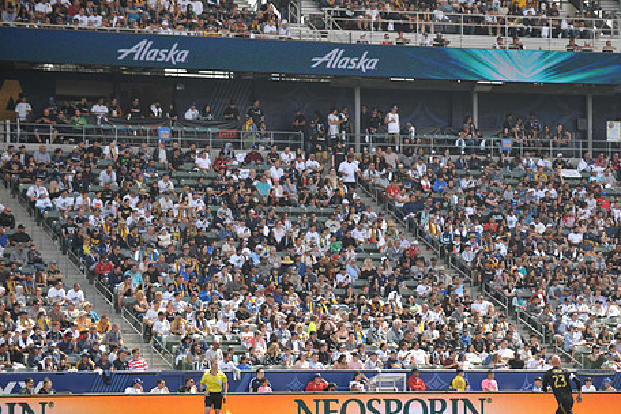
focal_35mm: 197
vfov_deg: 7.0
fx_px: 3398
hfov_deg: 10.4
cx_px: 376
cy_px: 257
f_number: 3.5
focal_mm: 155
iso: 320
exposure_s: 1/2500
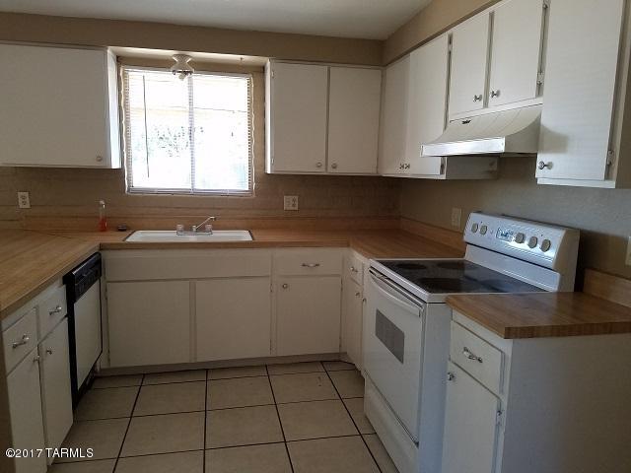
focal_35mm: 26
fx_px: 474
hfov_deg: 67.3
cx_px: 316
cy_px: 236
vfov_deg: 53.1
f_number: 1.7
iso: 160
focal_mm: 4.2
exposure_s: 1/60
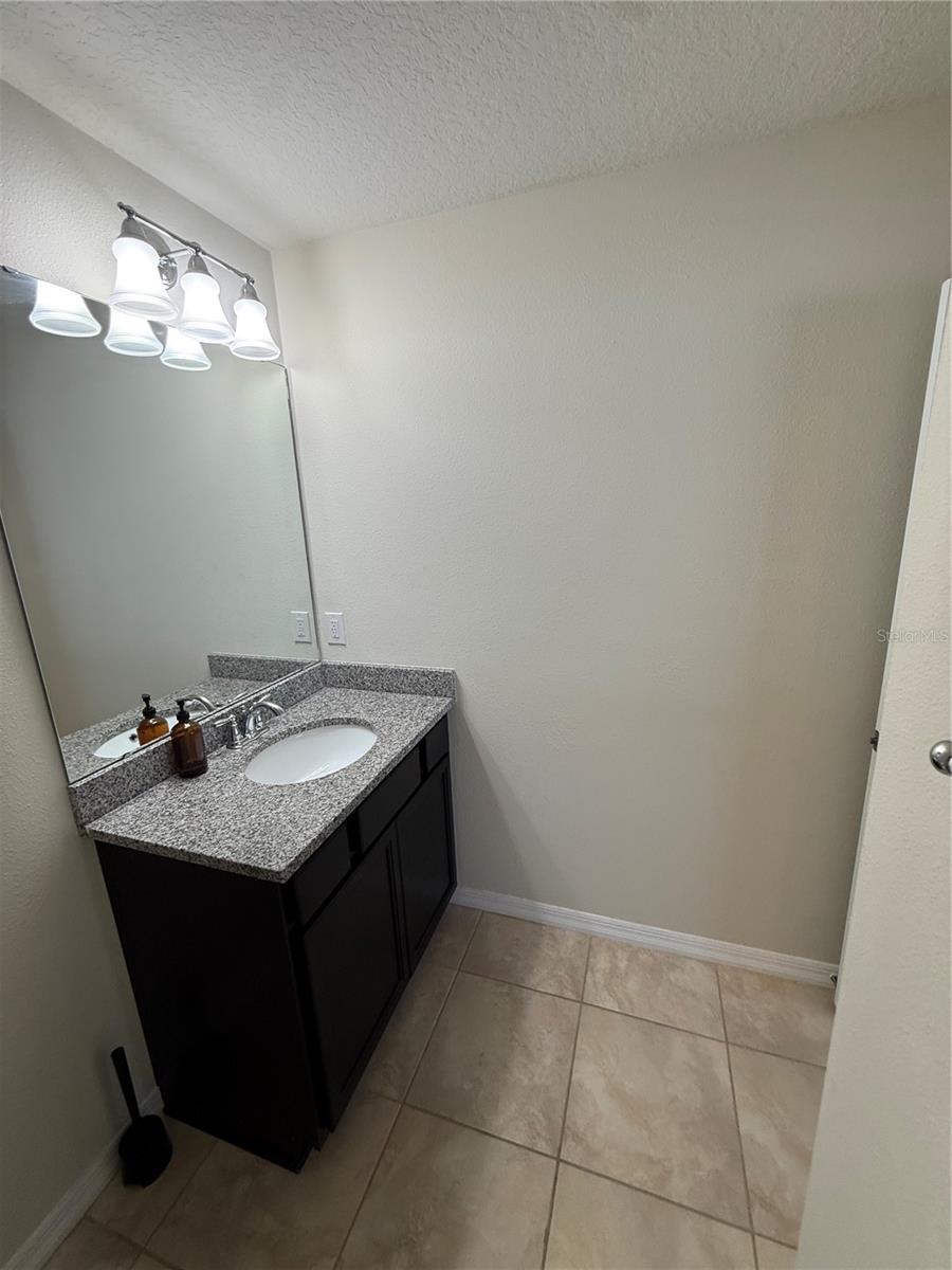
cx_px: 476
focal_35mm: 14
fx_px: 513
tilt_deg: -12.1
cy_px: 635
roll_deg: +2.9
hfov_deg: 85.7
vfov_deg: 102.1
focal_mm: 2.22
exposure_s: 1/120
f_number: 2.2
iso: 100
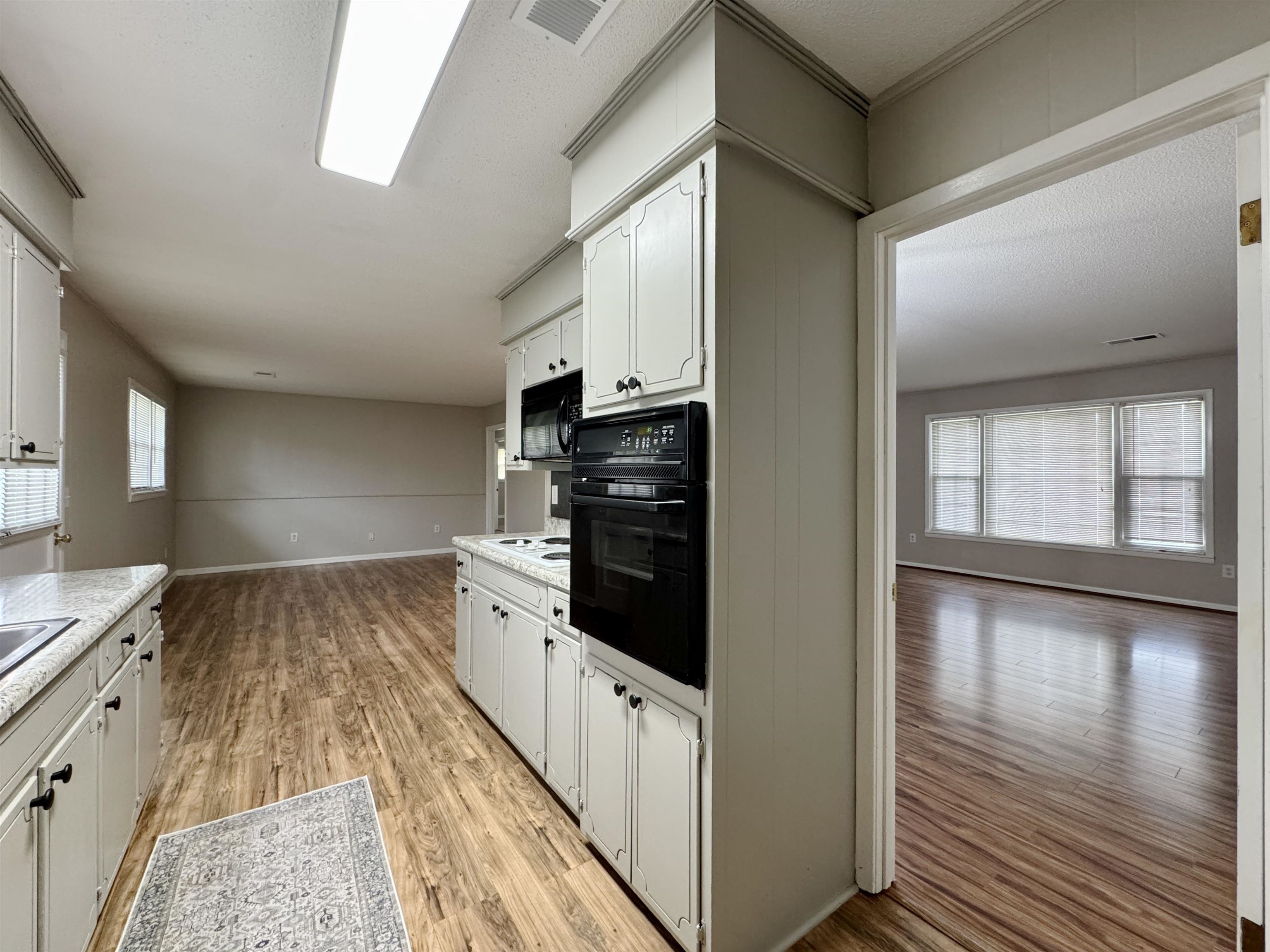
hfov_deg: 102.1
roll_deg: -0.6
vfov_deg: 85.7
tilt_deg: -0.7
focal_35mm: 14
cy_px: 476
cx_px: 635
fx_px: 514
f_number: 2.2
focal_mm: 2.22
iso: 250
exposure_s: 1/60
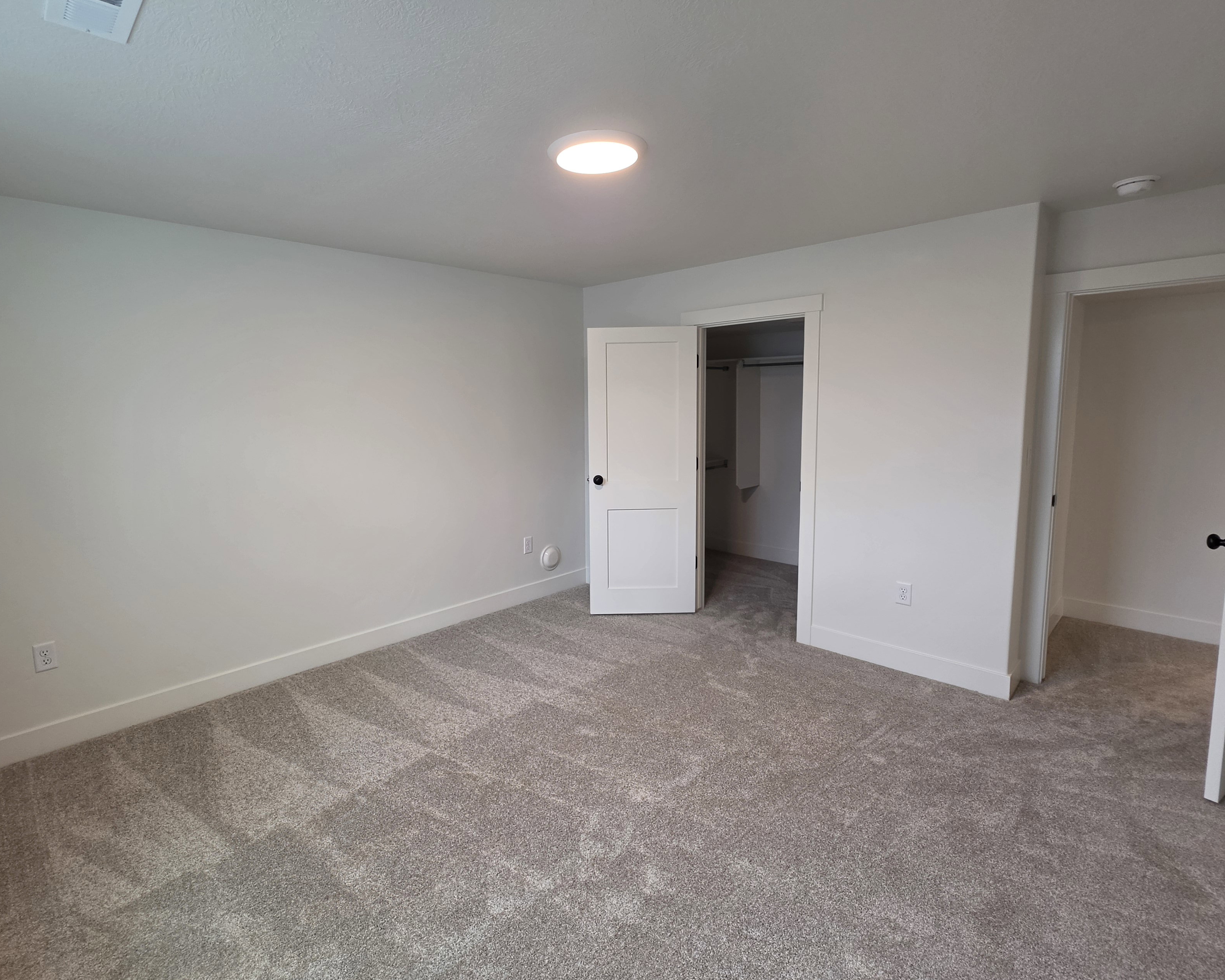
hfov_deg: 92.7
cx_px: 545
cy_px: 470
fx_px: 580
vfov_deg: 80.3
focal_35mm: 16
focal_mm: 2.2
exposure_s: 1/120
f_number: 1.9
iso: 100
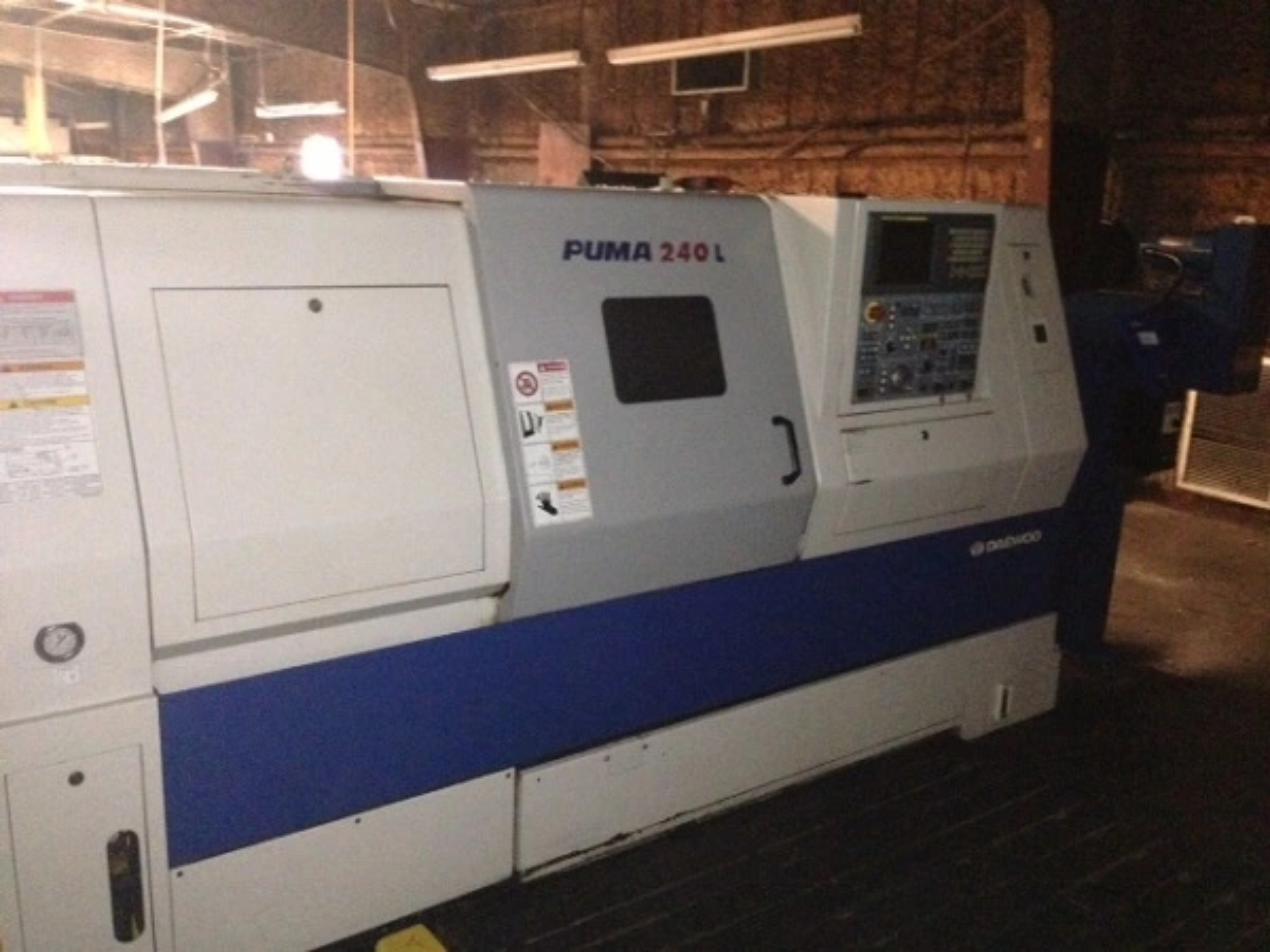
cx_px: 635
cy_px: 476
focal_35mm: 33
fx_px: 1211
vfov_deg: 42.9
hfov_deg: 55.4
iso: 800
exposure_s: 1/16
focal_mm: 4.13
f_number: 2.4
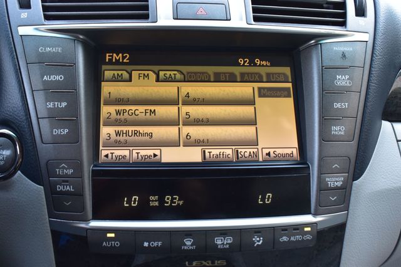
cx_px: 200
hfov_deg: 47.9
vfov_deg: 33.0
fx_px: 451
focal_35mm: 40
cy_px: 134
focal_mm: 27
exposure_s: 1/30
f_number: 7.1
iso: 400
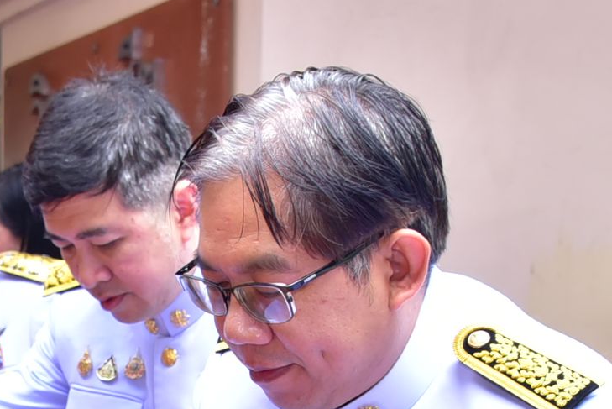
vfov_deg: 13.7
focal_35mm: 96
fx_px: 1633
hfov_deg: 20.8
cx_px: 76
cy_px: 553
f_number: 5.6
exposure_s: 1/200
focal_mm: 28
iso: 1000
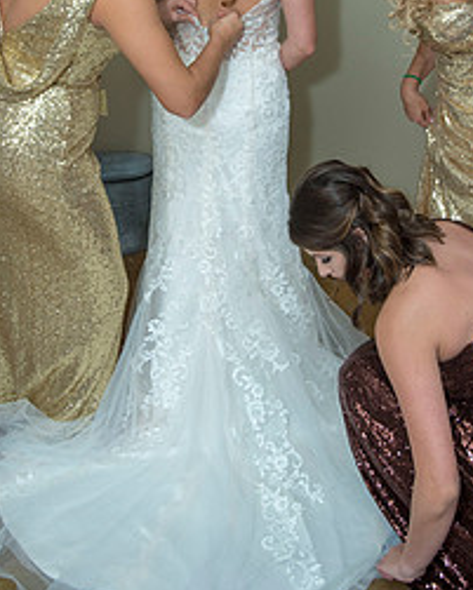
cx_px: 236
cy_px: 148
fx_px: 822
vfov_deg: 38.5
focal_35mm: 47
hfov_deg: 32.1
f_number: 3.5
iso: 1250
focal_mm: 28
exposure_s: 1/200
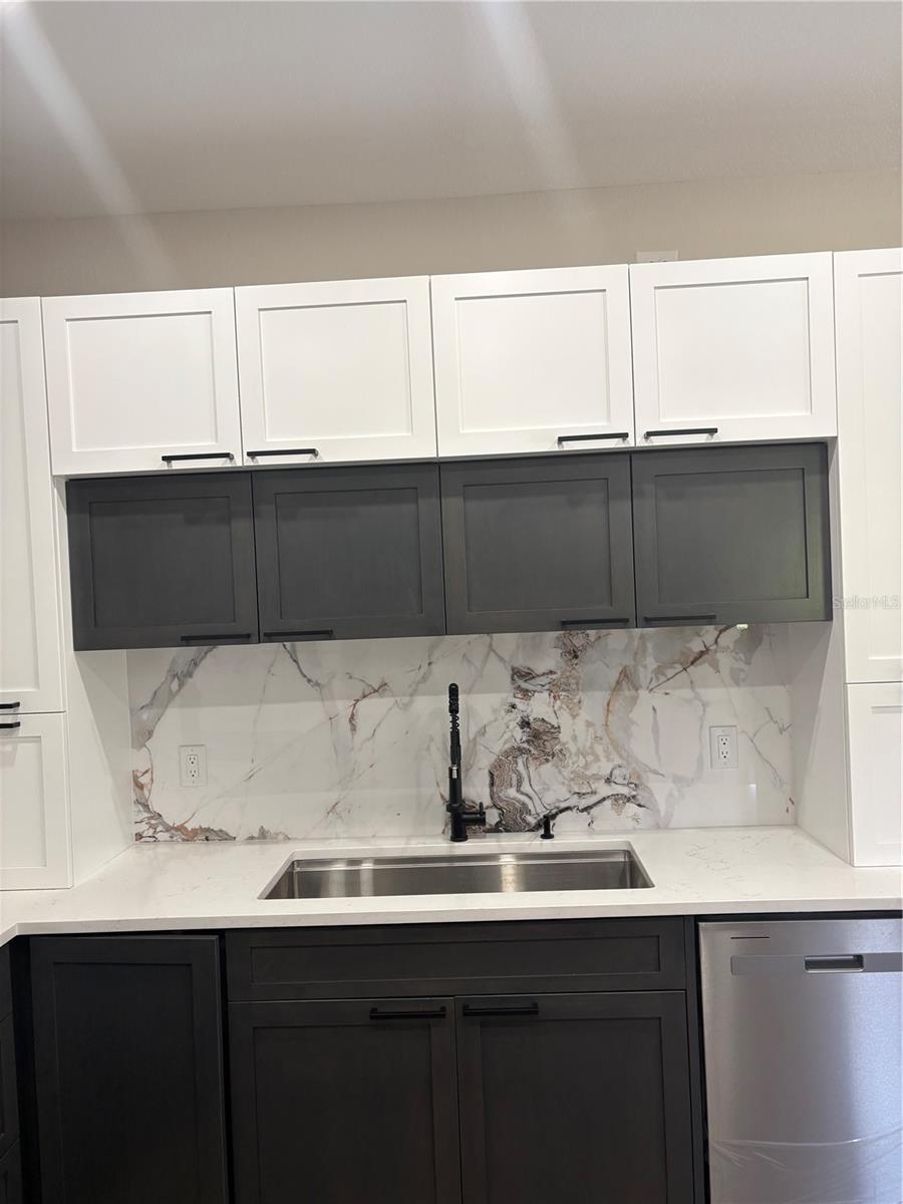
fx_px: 904
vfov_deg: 67.3
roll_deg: +2.9
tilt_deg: -0.1
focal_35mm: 26
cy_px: 602
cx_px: 452
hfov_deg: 53.1
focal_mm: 5.96
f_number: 1.6
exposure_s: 1/99
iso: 125
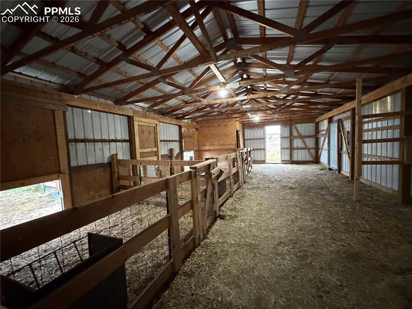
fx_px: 167
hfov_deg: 102.1
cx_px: 206
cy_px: 154
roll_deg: +2.8
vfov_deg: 85.6
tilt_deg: -4.7
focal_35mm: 14
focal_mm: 2.22
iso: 1250
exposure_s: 1/30
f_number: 2.2
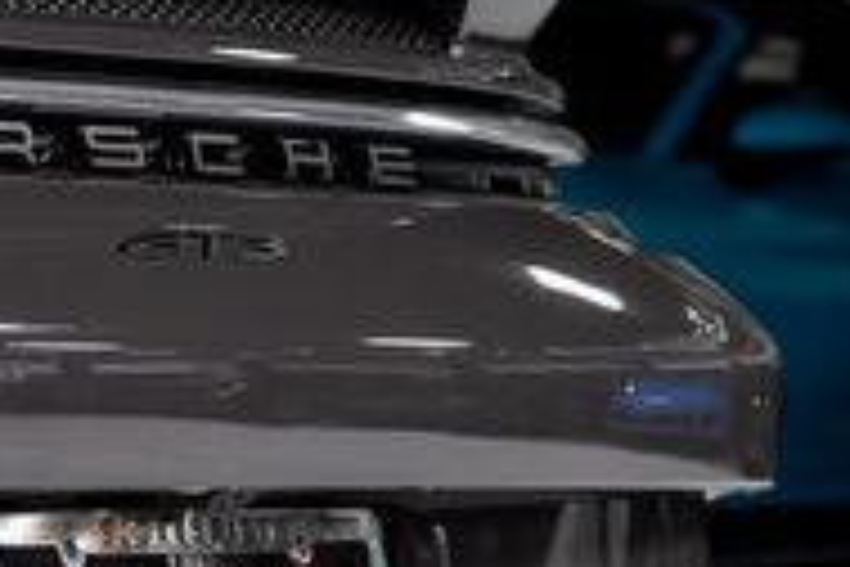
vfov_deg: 6.1
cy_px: 907
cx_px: -436
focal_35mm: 223
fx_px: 5265
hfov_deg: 9.0
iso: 800
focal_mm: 66
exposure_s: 1/60
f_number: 4
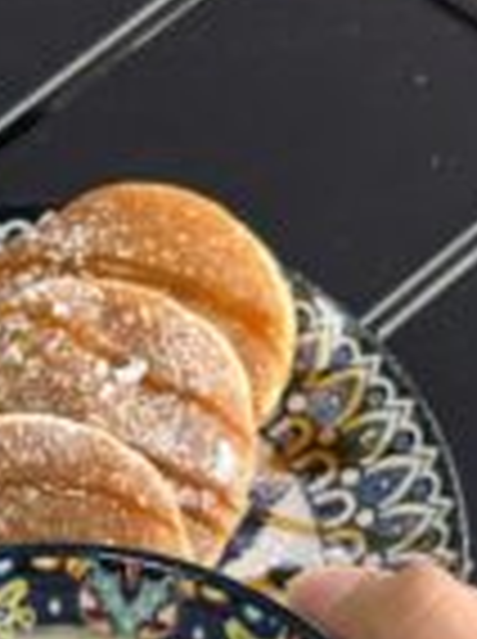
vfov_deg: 8.9
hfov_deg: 6.7
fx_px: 4054
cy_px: 778
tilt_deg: -54.9
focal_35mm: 220
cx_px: 4
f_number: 1.6
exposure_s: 1/60
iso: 50
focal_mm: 5.96
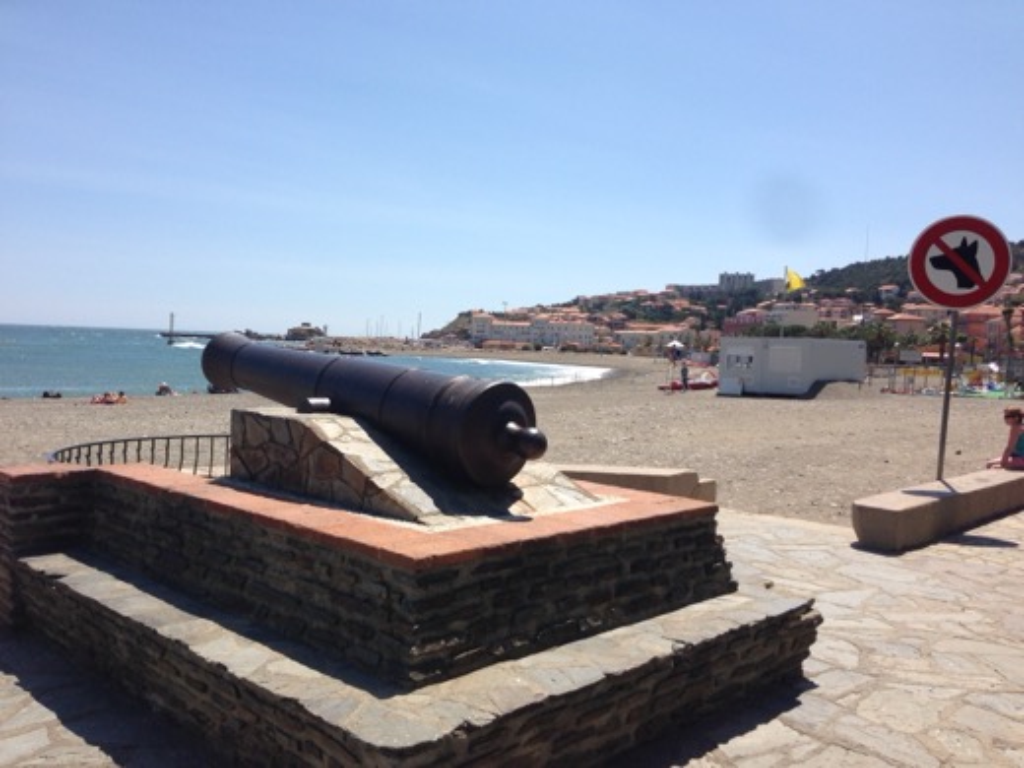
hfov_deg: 55.4
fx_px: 976
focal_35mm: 33
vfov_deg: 42.9
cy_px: 384
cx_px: 512
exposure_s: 1/1938
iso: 50
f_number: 2.4
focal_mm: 4.13
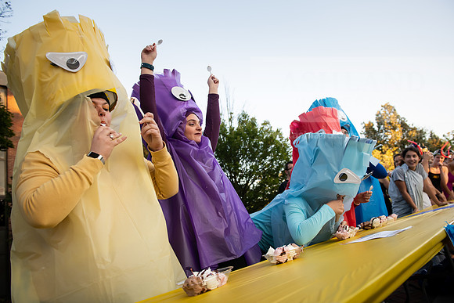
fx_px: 341
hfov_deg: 67.4
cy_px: 152
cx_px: 227
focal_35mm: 27
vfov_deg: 48.0
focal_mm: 27
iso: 640
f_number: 4
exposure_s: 1/400
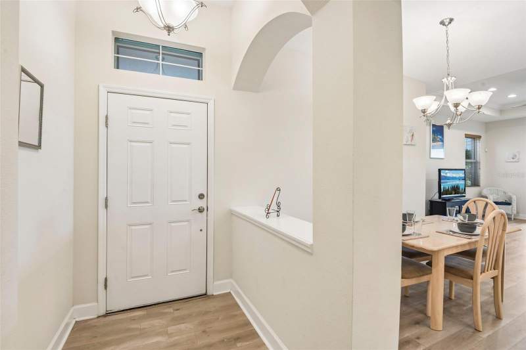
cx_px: 263
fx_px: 248
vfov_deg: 70.4
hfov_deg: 93.3
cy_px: 175
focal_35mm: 17
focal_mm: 17
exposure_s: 1/13
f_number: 8
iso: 400
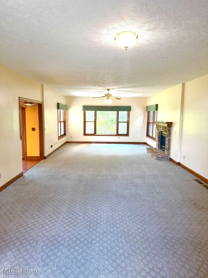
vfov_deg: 71.6
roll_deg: -0.6
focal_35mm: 24
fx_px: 192
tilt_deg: -6.8
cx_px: 104
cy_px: 139
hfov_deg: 56.8
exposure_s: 1/120
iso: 160
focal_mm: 6.76
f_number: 1.78
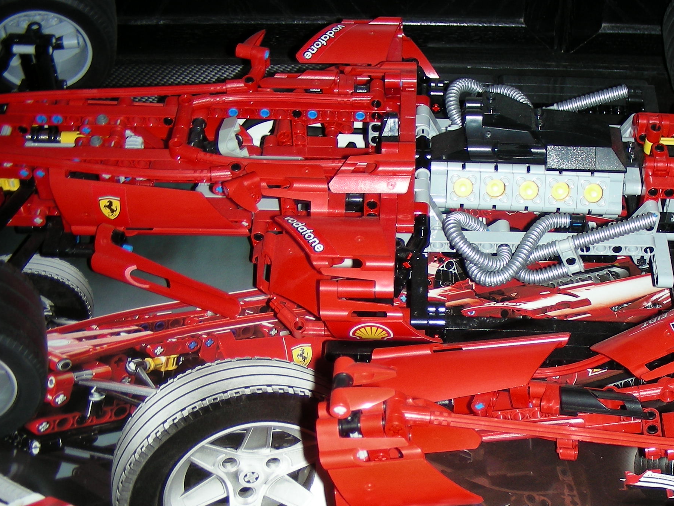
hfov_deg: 32.1
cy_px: 377
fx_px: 1149
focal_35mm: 59
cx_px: 507
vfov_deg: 24.5
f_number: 3.5
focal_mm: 6.3
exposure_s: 1/60
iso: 50
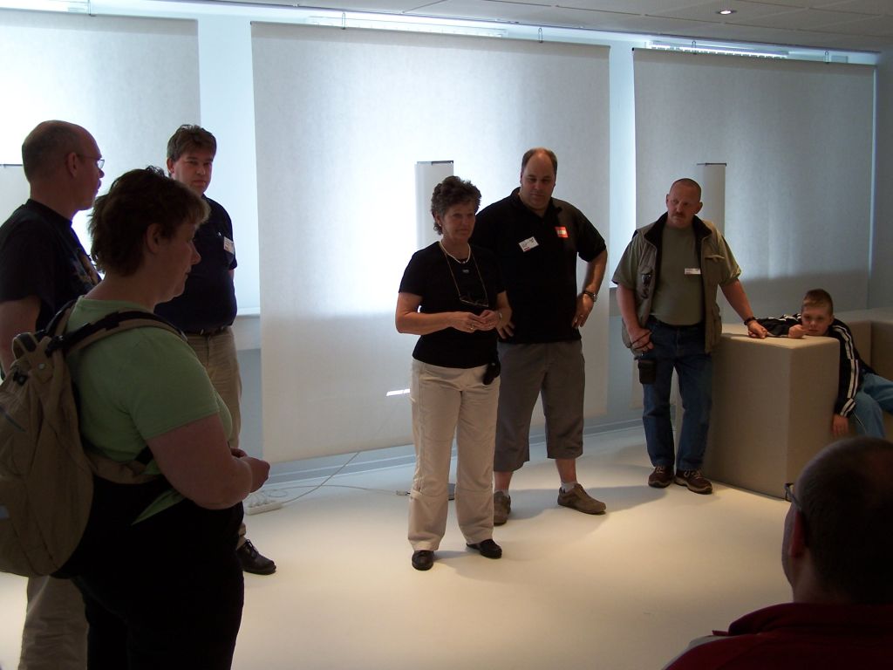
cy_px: 335
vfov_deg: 36.0
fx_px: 1032
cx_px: 446
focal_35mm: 40
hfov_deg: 46.8
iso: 80
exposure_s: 1/60
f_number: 2.8
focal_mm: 6.7
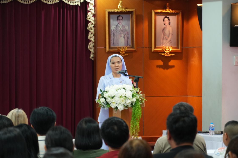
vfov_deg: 6.8
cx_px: 119
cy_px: 79
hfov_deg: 10.2
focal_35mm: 202
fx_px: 1339
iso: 1600
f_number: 5.6
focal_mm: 135
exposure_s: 1/25
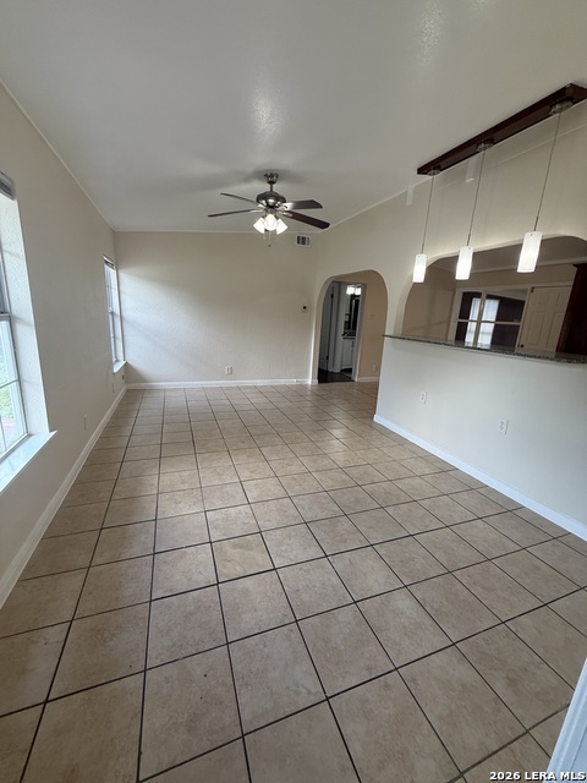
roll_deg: -3.1
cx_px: 294
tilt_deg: -15.0
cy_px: 392
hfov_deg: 85.7
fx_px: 317
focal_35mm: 14
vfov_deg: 102.1
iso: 125
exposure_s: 1/120
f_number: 2.2
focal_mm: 2.22
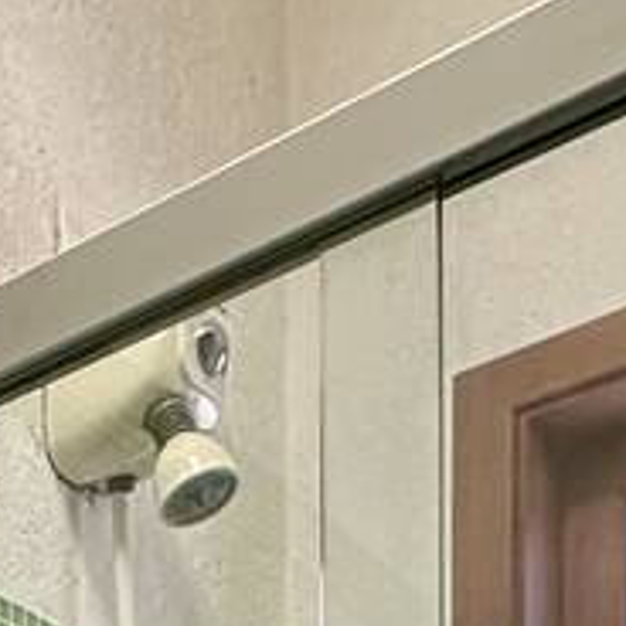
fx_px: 1985
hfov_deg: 15.2
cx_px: -541
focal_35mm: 97
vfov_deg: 13.5
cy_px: 1473
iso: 200
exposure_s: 1/120
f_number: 2.2
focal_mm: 2.22
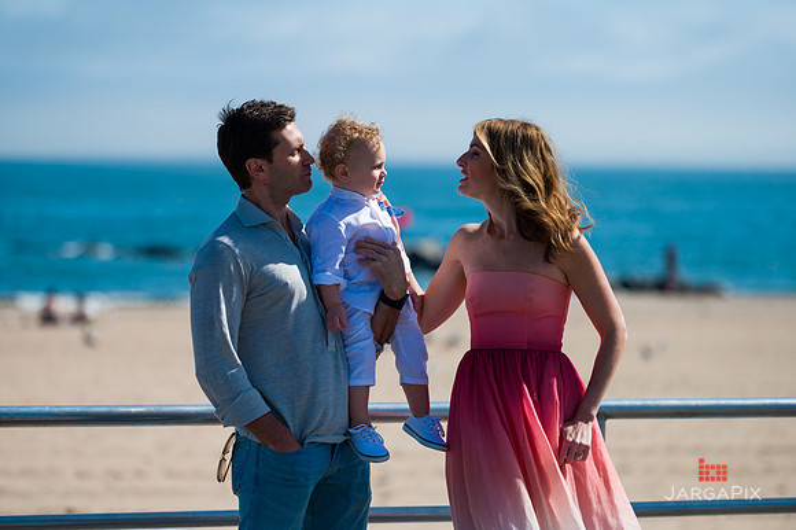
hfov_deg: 14.2
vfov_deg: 9.5
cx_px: 398
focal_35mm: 145
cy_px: 265
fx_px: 3204
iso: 200
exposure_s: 1/5000
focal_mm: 145
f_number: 3.2
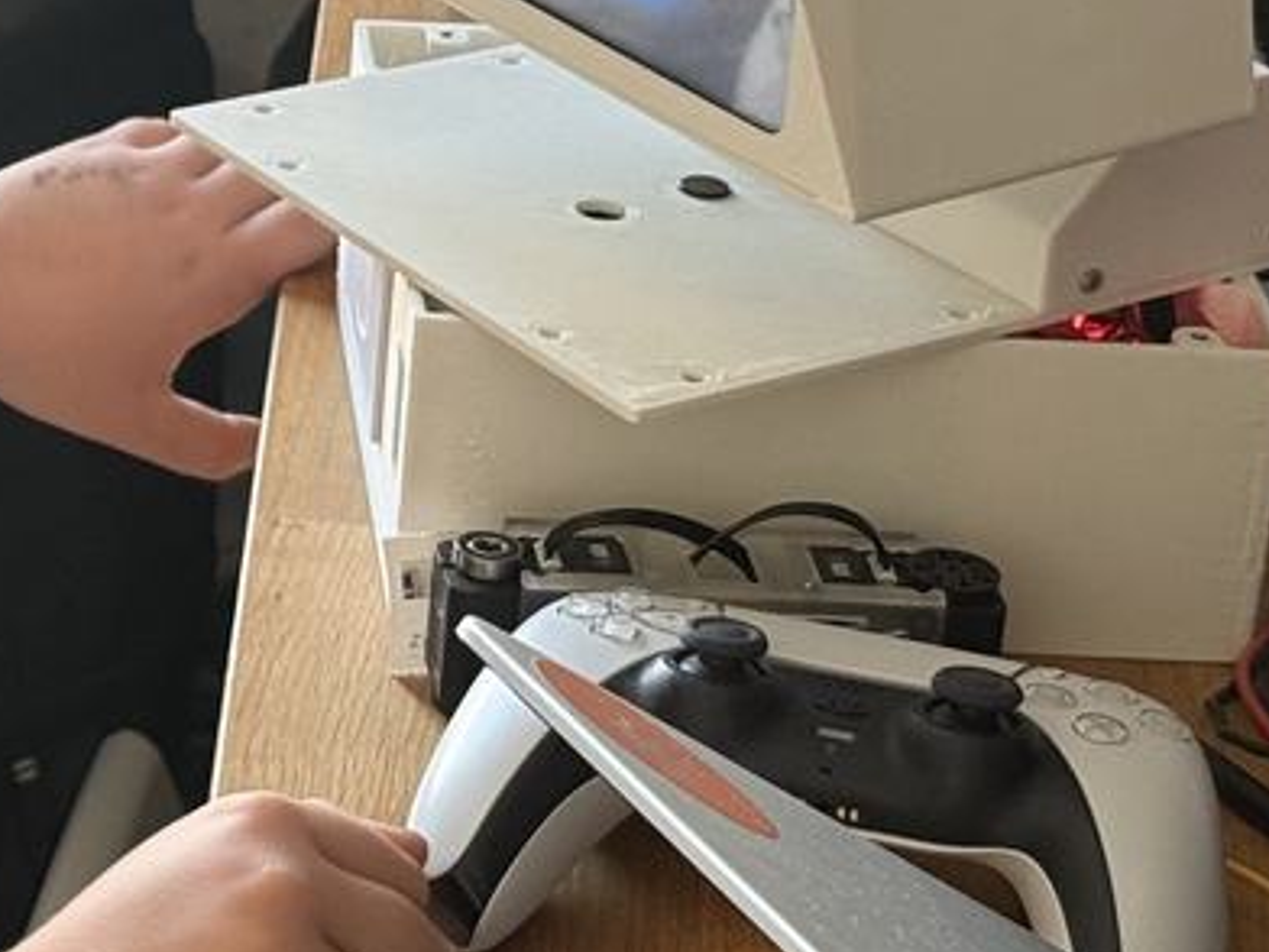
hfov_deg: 12.9
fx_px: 5389
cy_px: 45
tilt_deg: -22.7
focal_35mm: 147
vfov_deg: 10.0
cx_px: -489
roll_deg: -0.6
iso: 160
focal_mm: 6.76
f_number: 1.78
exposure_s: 1/60
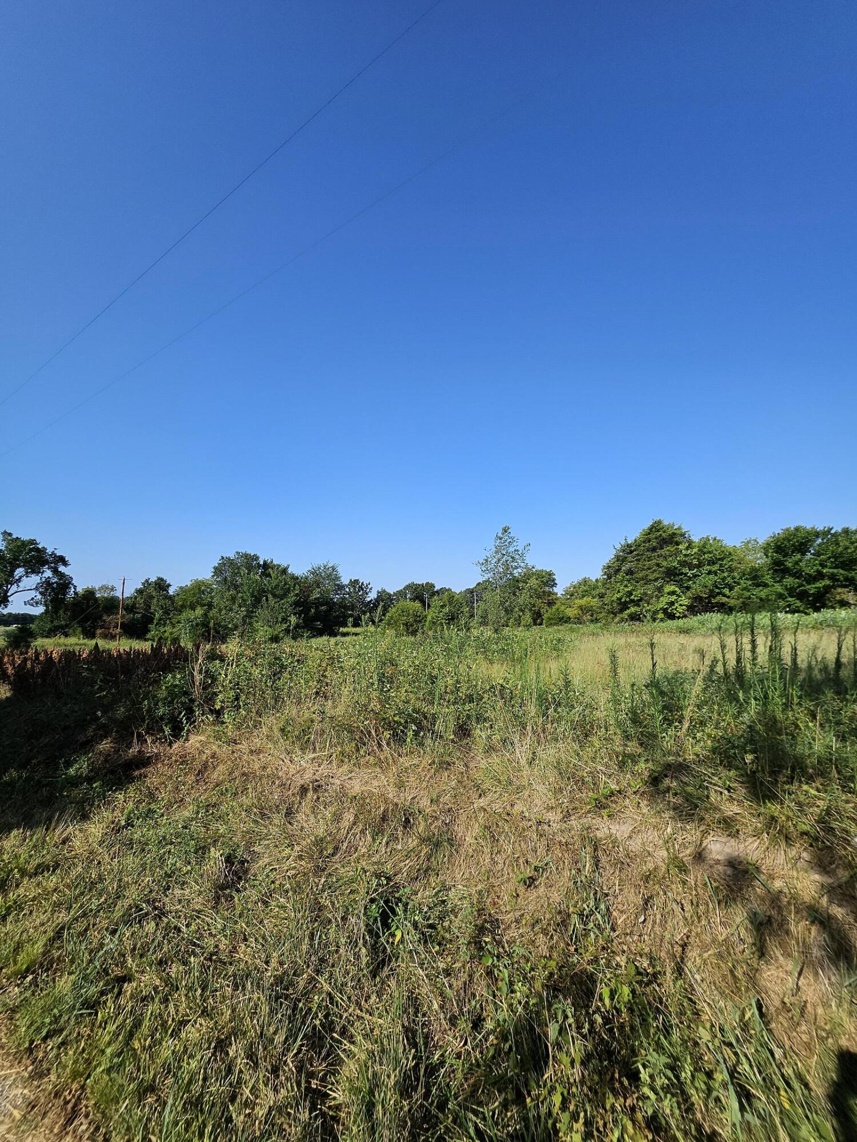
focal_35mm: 13
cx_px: 428
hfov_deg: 89.9
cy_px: 571
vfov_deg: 106.2
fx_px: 429
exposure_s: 1/1449
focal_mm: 1.74
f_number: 2.2
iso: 32
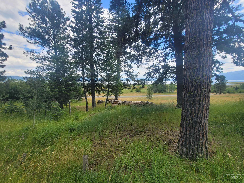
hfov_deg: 106.2
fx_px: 92
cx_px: 122
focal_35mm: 13
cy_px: 92
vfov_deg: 89.9
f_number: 2.2
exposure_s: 1/892
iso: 64
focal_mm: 2.2
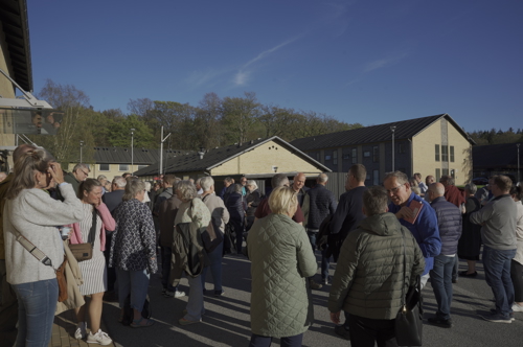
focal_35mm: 24
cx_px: 262
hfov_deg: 73.8
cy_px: 174
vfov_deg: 53.0
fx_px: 348
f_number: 11
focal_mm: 24
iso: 125
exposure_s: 1/200
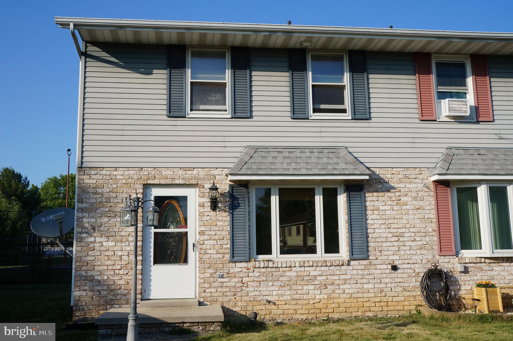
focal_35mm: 36
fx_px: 512
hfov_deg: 53.2
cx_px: 256
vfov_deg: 36.8
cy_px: 170
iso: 200
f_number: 13
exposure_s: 1/250
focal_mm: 24
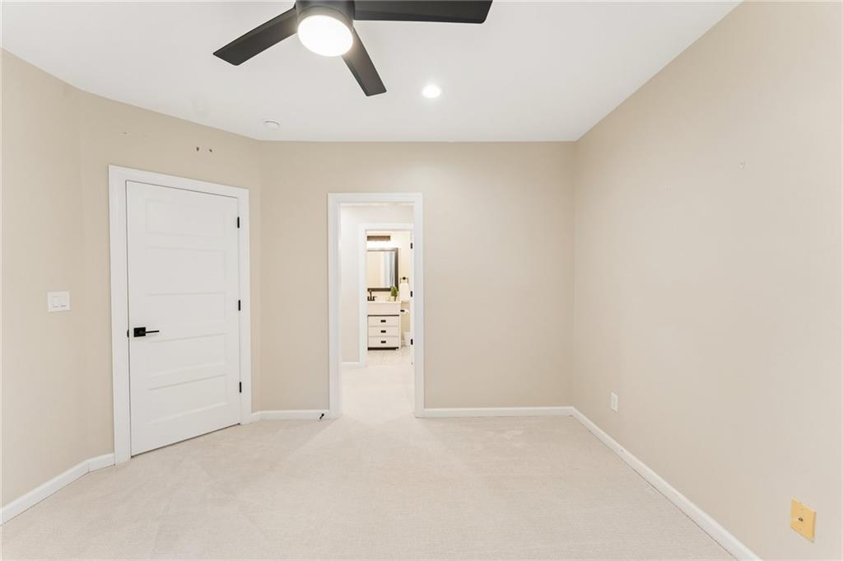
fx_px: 328
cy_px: 280
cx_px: 422
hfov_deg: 104.3
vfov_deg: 81.1
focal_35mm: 14
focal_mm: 14
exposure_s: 1/10
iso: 320
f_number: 8
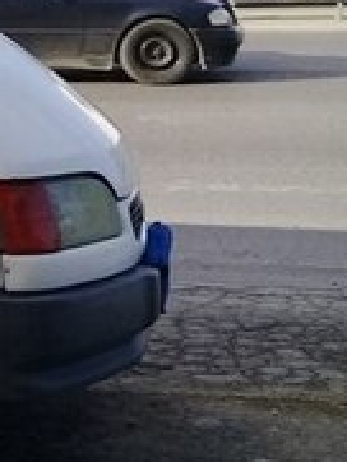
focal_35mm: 113
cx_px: -485
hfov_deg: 11.1
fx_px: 1509
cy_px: 129
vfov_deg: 17.3
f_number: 2.2
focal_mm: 3.3
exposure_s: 1/873
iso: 50
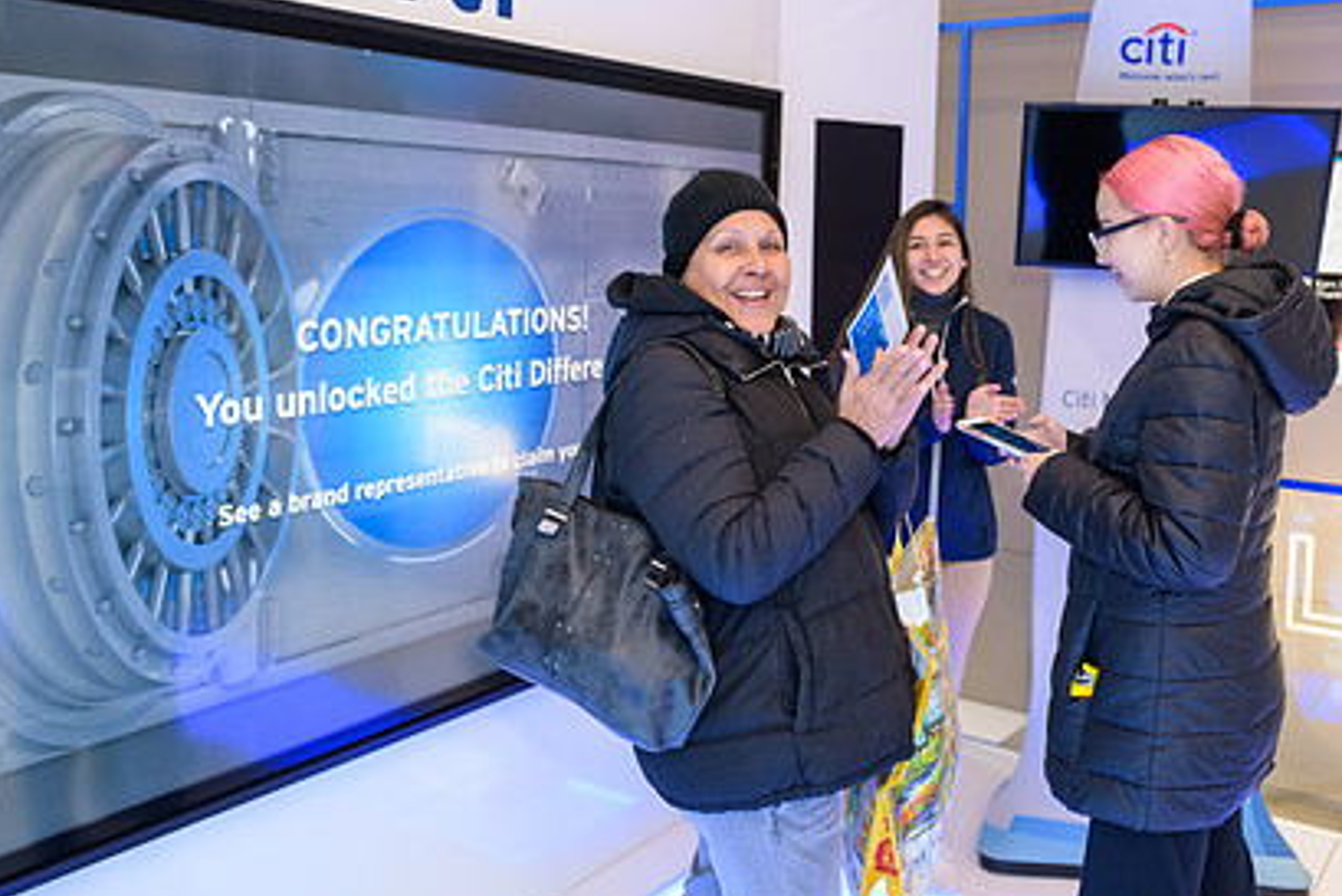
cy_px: 317
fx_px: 1268
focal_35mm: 34
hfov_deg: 55.6
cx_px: 758
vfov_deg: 38.6
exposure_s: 1/125
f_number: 3.2
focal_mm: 24
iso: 1000
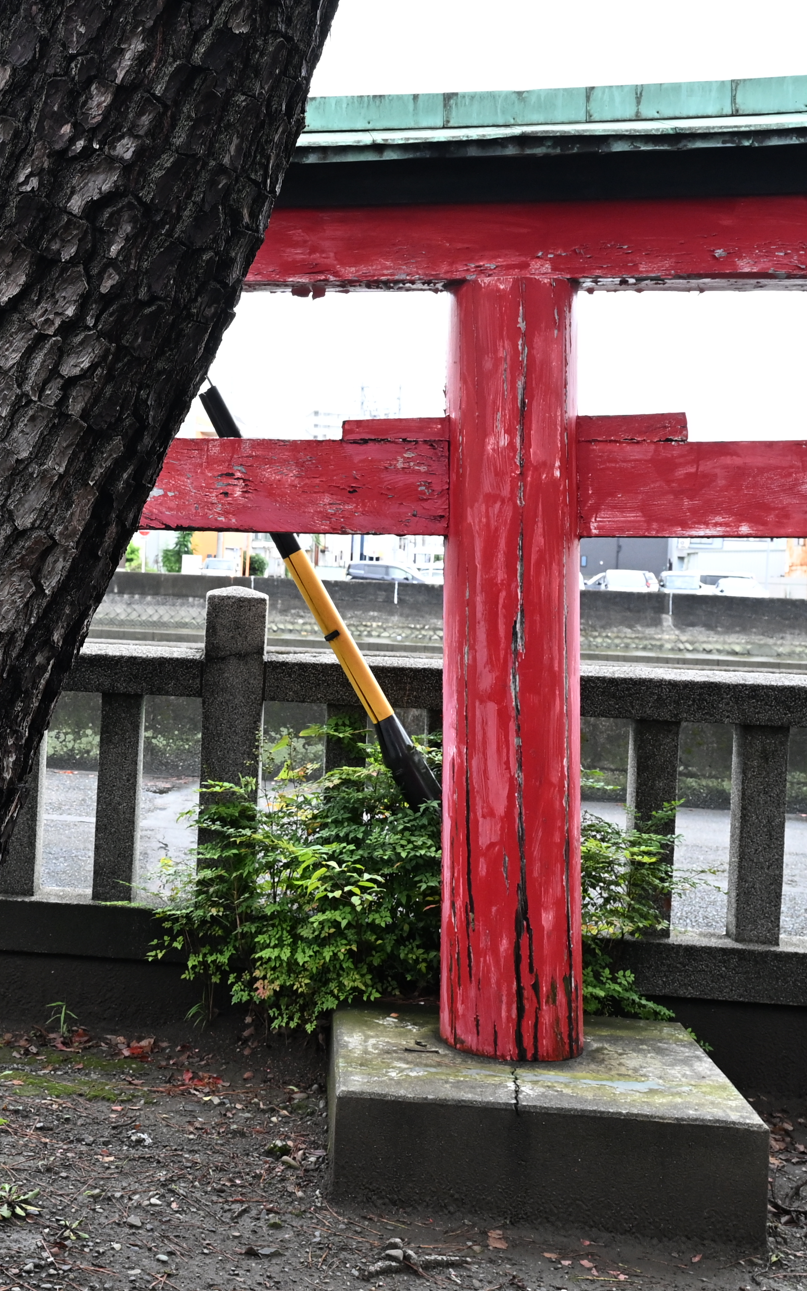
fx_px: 1760
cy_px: 598
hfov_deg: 24.9
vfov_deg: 40.3
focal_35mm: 50
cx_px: 44
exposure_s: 1/400
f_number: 8
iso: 1000
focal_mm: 24
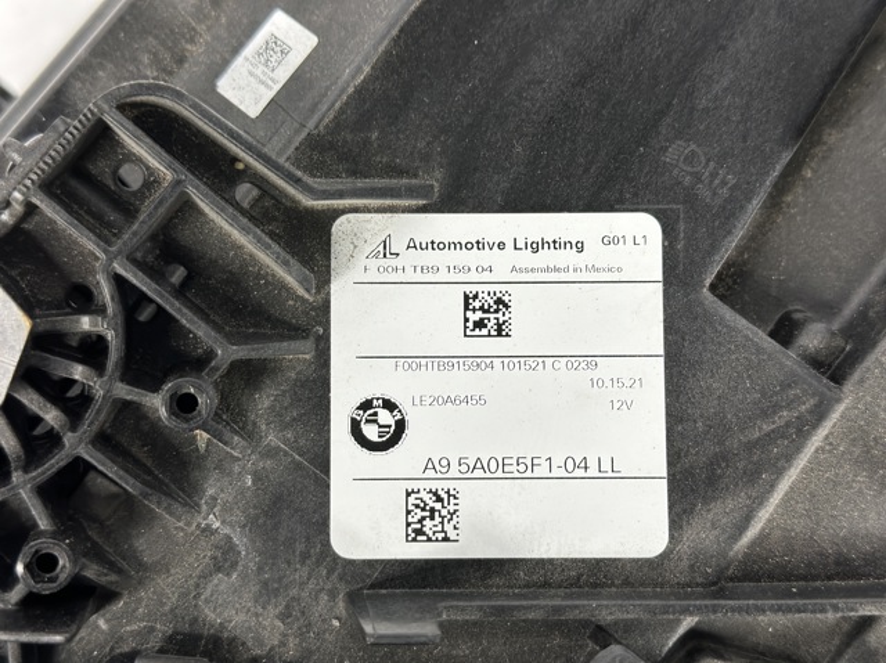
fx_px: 1228
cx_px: 443
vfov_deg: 30.2
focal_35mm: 48
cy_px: 332
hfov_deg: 39.7
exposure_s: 1/50
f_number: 1.78
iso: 80
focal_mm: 6.86
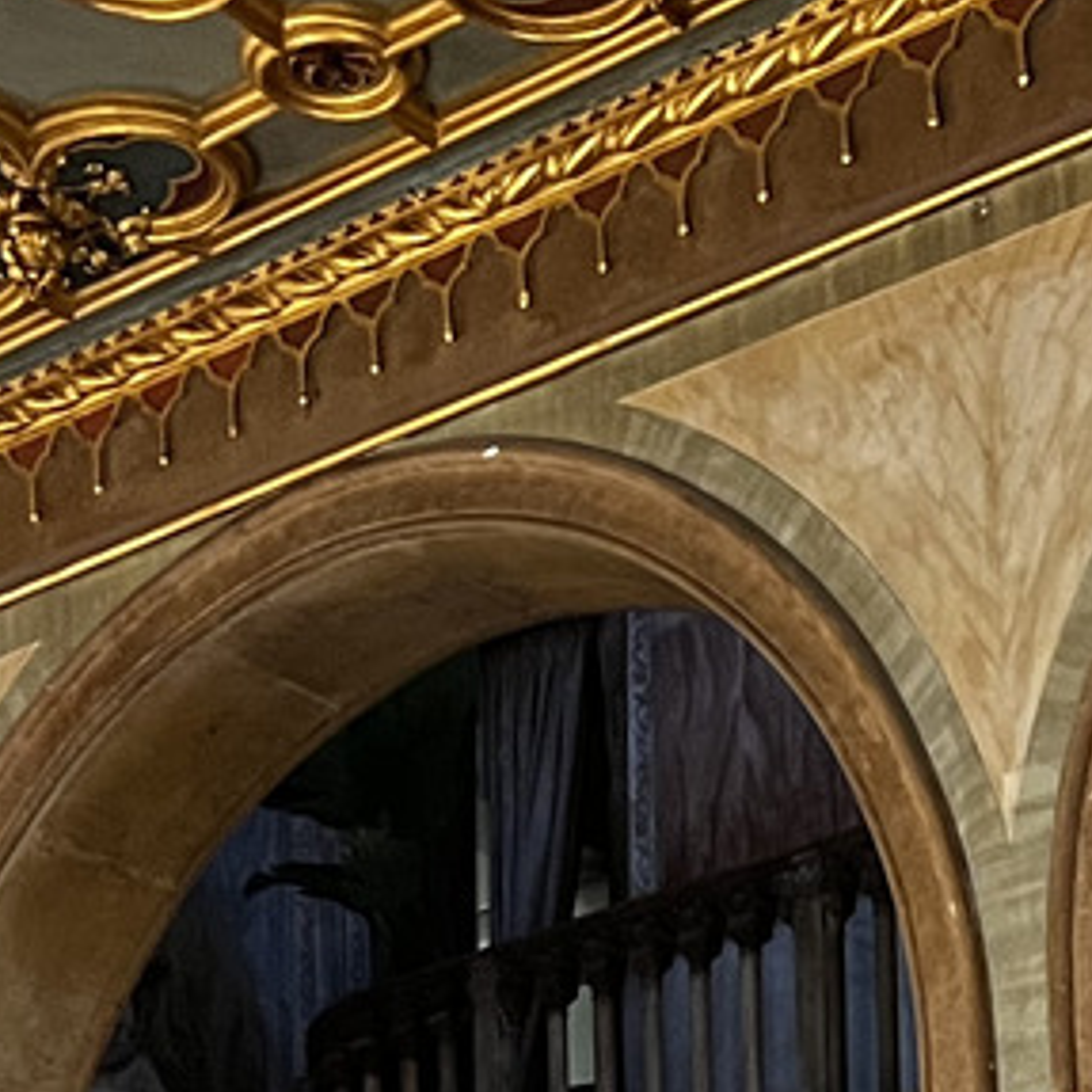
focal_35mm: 128
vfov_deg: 12.0
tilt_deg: +5.4
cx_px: 1039
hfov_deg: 13.5
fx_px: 4568
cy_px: 2226
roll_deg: +1.9
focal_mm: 5.7
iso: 500
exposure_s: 1/50
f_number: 1.5
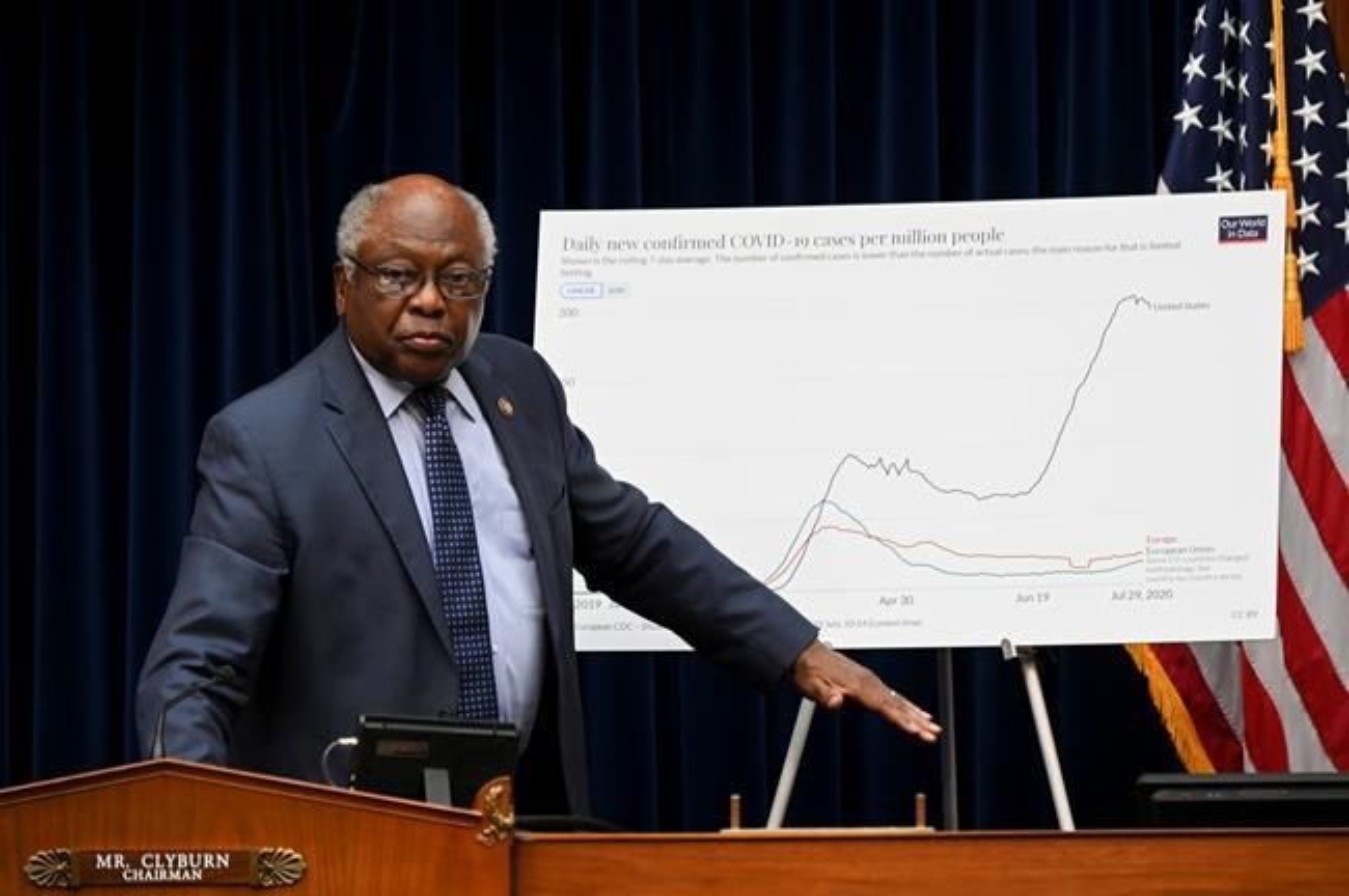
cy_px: 448
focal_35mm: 250
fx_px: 9358
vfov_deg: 5.5
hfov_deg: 8.2
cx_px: 674
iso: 2500
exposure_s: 1/320
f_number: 5.6
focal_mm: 250
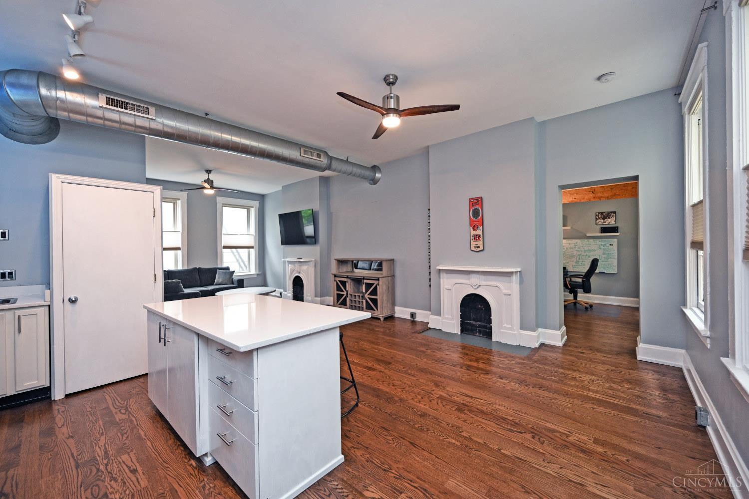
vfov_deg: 81.2
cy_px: 250
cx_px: 374
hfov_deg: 104.3
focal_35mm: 14
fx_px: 291
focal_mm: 14
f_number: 4
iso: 640
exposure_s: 1/60
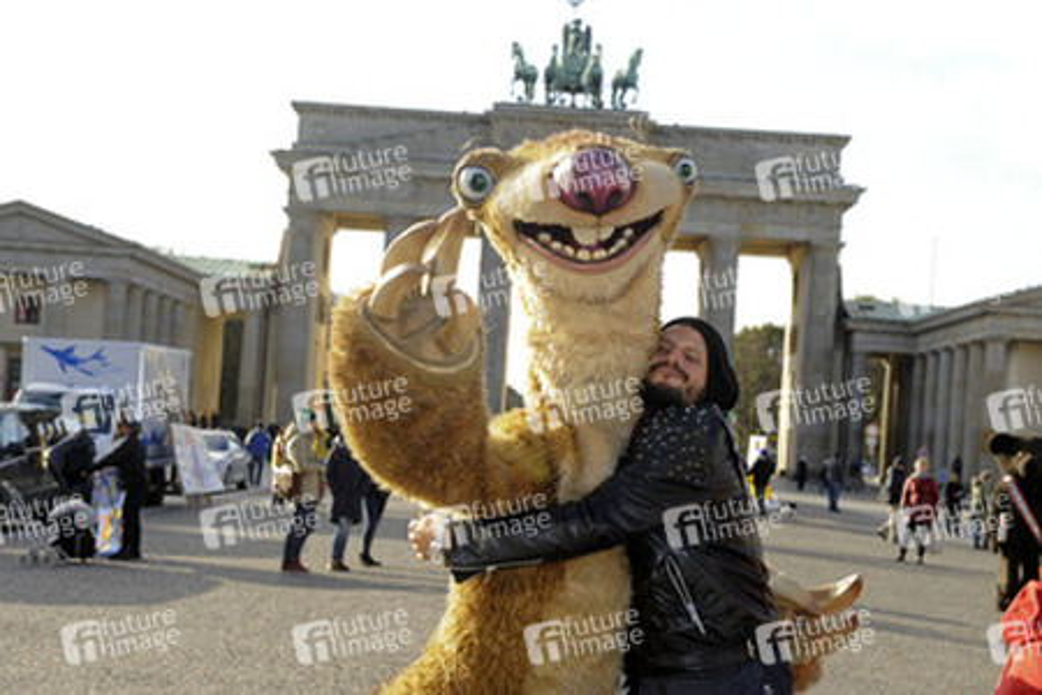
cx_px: 521
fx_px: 1910
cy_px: 348
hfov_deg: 30.5
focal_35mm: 66
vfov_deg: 20.6
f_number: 8
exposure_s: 1/320
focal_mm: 66
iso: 500
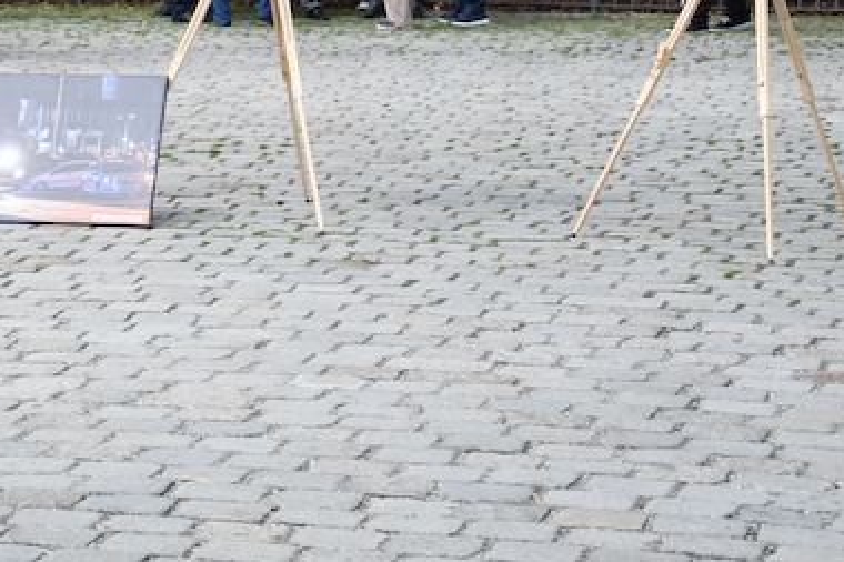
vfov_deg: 8.7
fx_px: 3702
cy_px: 90
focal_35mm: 158
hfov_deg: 12.8
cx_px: 0
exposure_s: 1/200
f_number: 5
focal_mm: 50
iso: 100
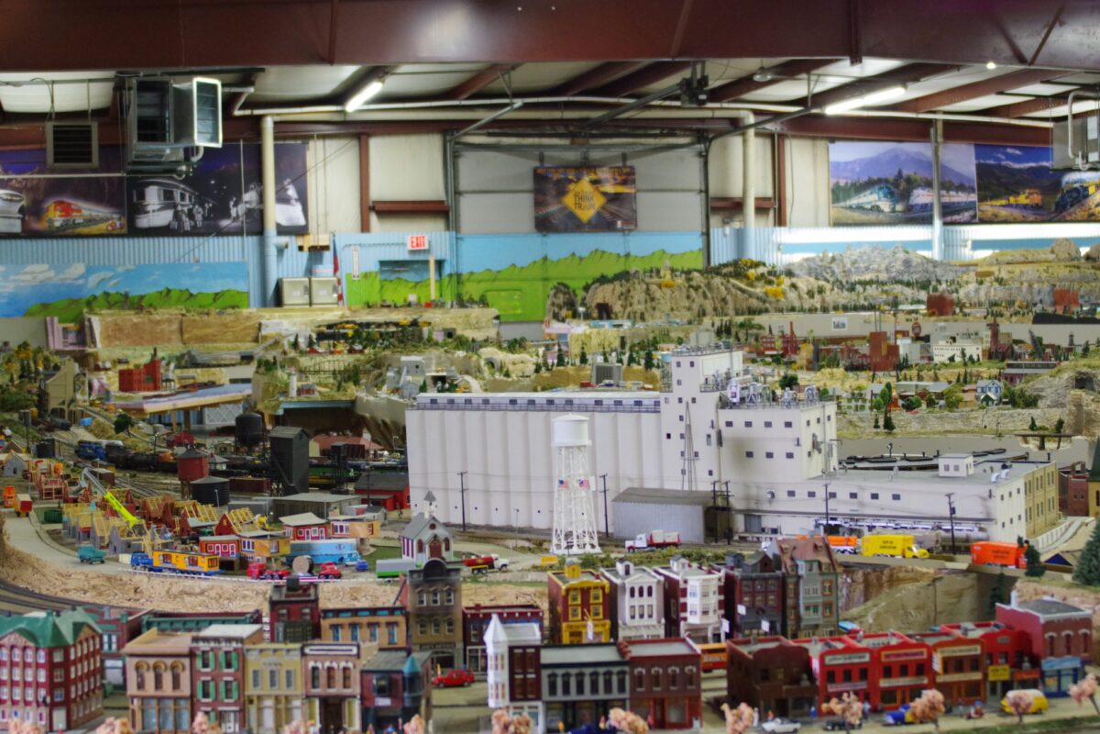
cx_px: 550
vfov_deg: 26.0
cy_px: 367
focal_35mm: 52
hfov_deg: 38.2
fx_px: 1589
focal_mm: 35
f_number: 5
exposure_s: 1/60
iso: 3200
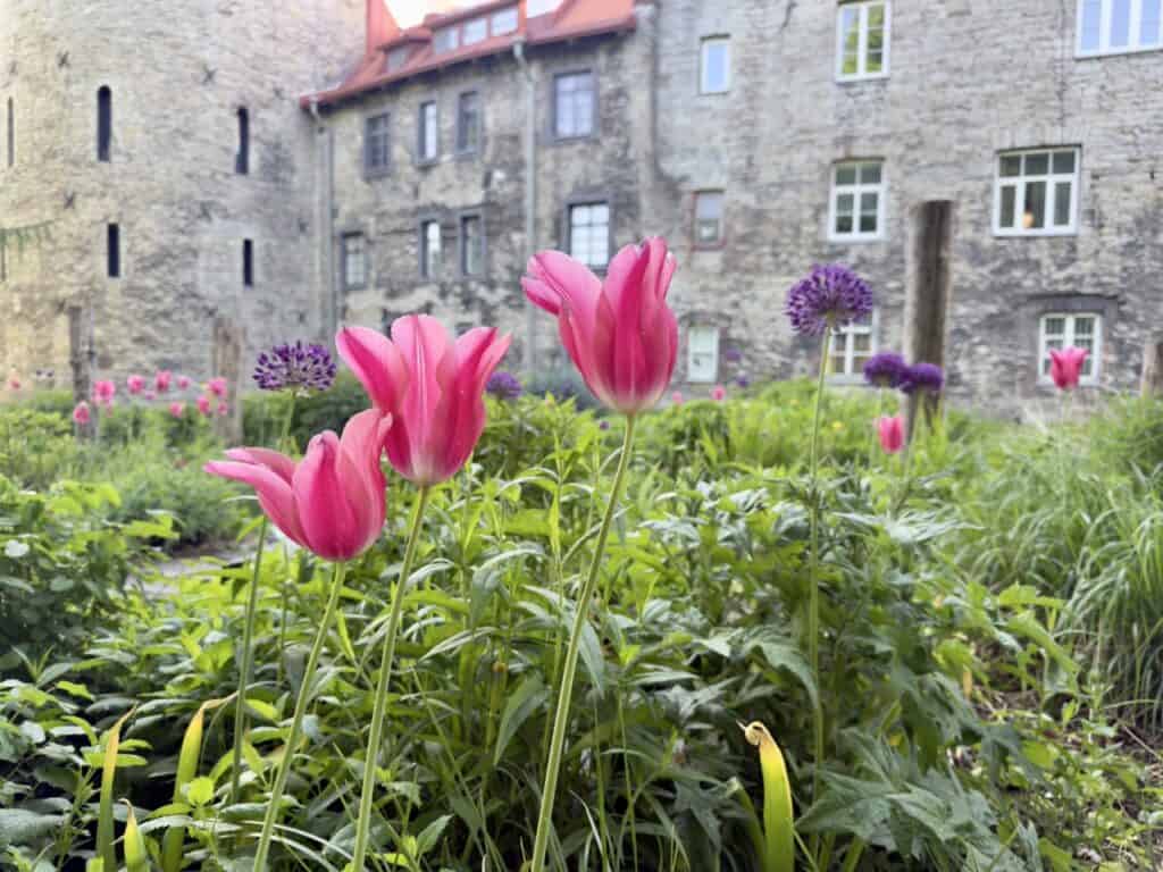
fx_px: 806
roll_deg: -1.2
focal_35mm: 24
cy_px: 436
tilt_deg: -2.9
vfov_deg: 56.8
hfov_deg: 71.6
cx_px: 582
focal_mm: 6.76
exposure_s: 1/284
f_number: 1.78
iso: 80
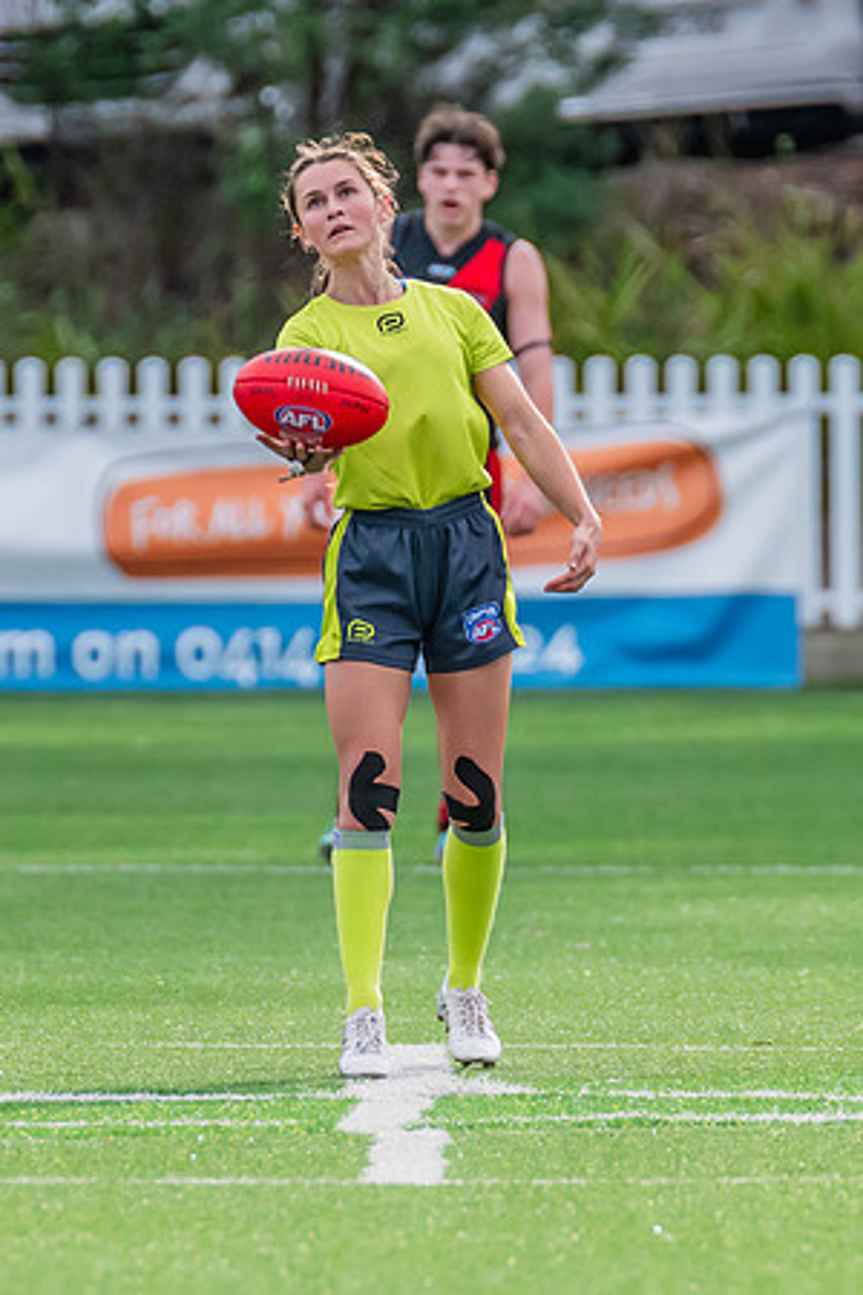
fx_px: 37688
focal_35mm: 1048
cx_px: 379
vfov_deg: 2.0
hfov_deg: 1.3
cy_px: 742
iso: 800
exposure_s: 1/1250
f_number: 5.6
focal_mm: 420
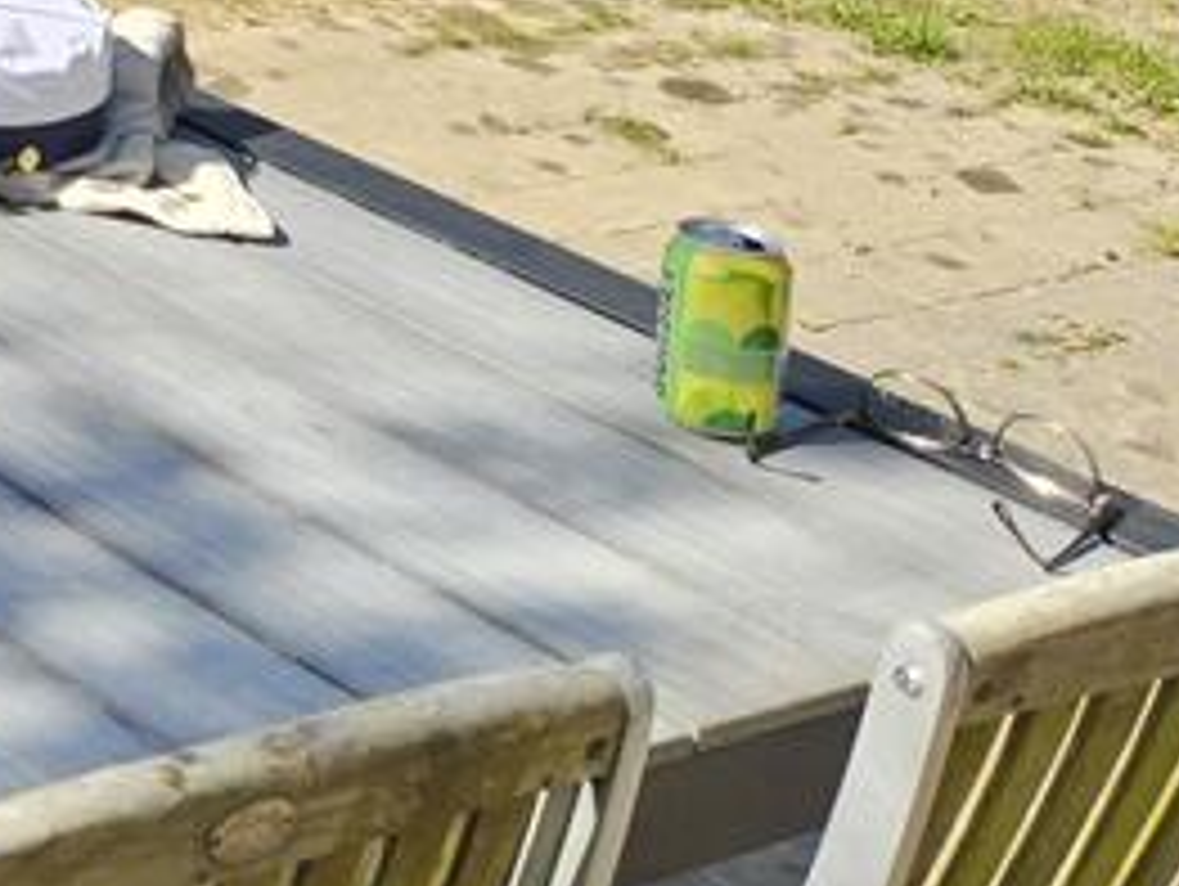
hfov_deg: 15.6
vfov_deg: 13.4
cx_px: -1143
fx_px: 3443
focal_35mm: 101
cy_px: -652
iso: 25
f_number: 1.8
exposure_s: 1/617
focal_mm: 5.4
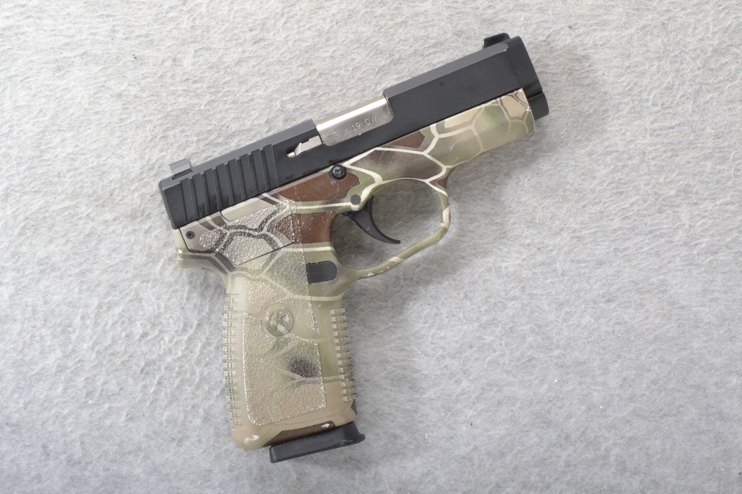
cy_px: 247
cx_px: 371
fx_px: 1391
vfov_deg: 20.2
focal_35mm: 68
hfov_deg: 29.9
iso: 3200
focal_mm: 45
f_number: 20
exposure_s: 1/160
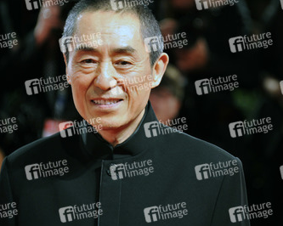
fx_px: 3189
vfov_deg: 4.1
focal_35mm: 381
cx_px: 143
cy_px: 106
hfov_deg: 5.1
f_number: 5.6
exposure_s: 1/100
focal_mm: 300
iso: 1600
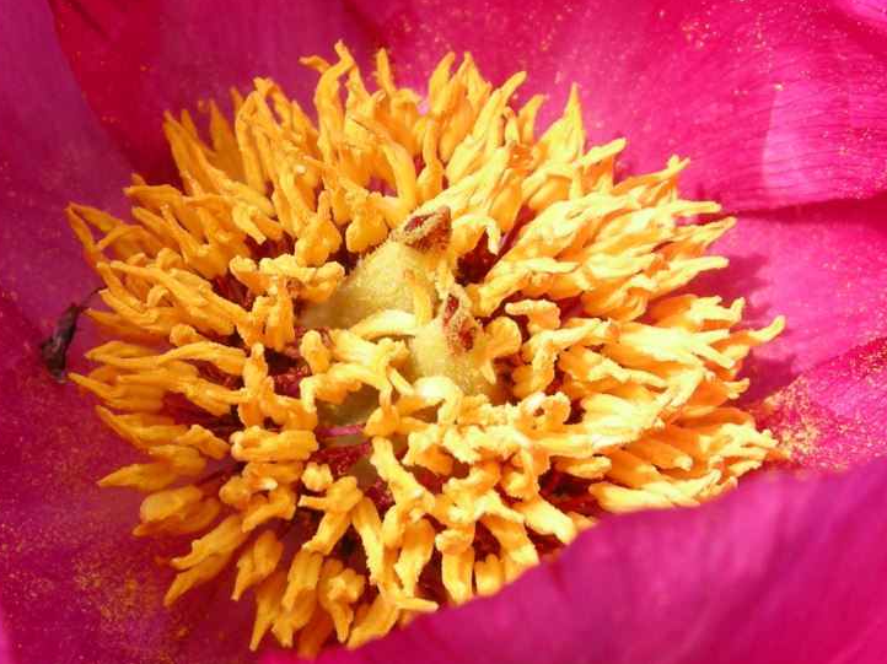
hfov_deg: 20.2
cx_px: 405
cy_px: 324
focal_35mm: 97
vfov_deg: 15.2
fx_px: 2485
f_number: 3.4
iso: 64
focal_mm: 7.5
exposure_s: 1/96.8
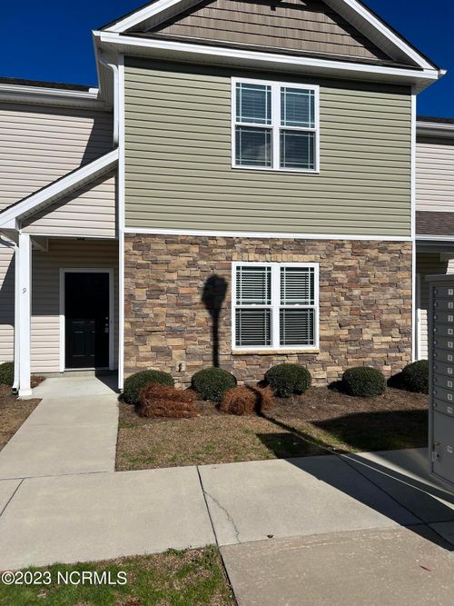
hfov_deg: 53.0
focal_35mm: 26
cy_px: 303
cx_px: 227
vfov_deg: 67.3
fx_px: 455
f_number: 1.5
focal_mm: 5.7
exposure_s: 1/11364
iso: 50
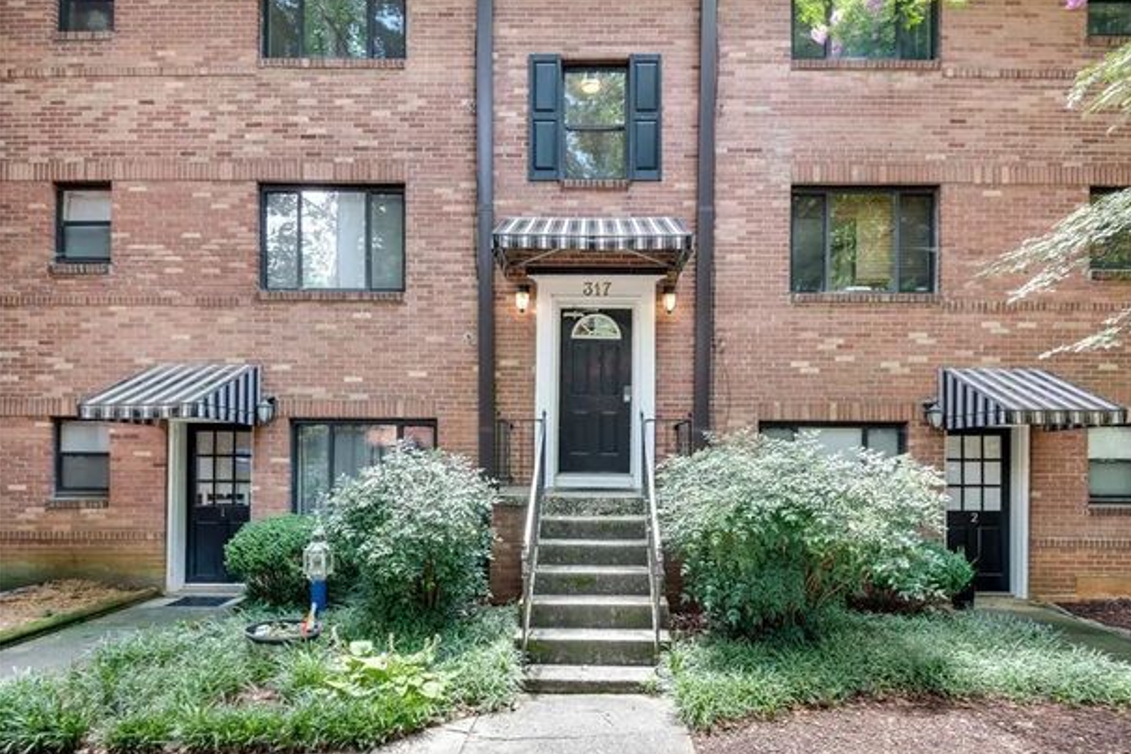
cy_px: 392
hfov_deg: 89.9
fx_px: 565
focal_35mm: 18
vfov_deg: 67.3
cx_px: 596
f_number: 8
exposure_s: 1/30
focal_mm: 17
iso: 400
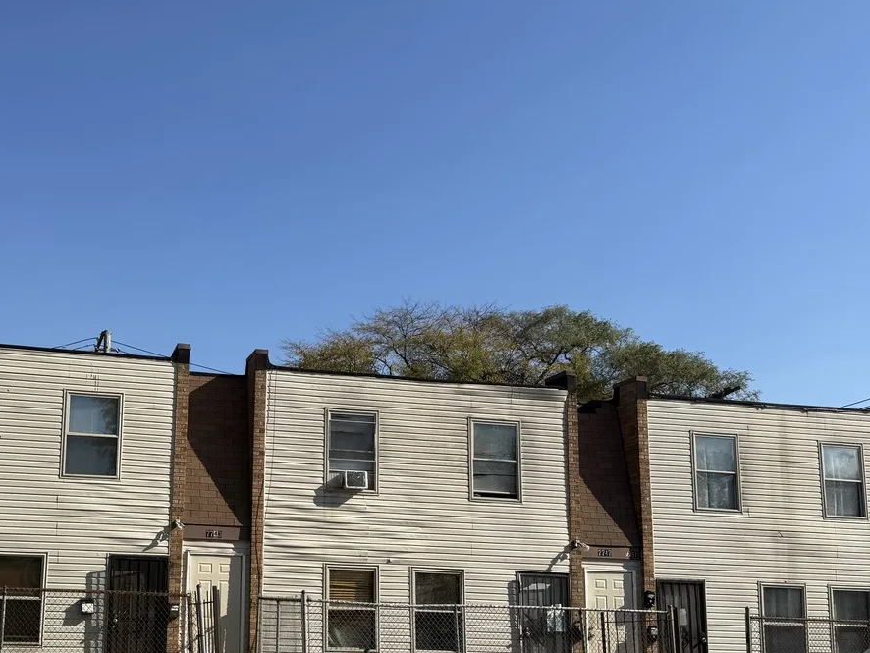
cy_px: 450
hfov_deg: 46.1
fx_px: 980
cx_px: 211
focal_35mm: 39
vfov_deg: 36.4
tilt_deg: +10.1
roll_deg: -0.8
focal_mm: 6.76
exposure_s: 1/5319
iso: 80
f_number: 1.78
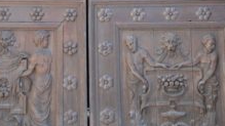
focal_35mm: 97
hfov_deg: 21.9
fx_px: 580
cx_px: 76
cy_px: -75
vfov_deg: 11.8
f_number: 5
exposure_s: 1/100
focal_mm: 27
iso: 200
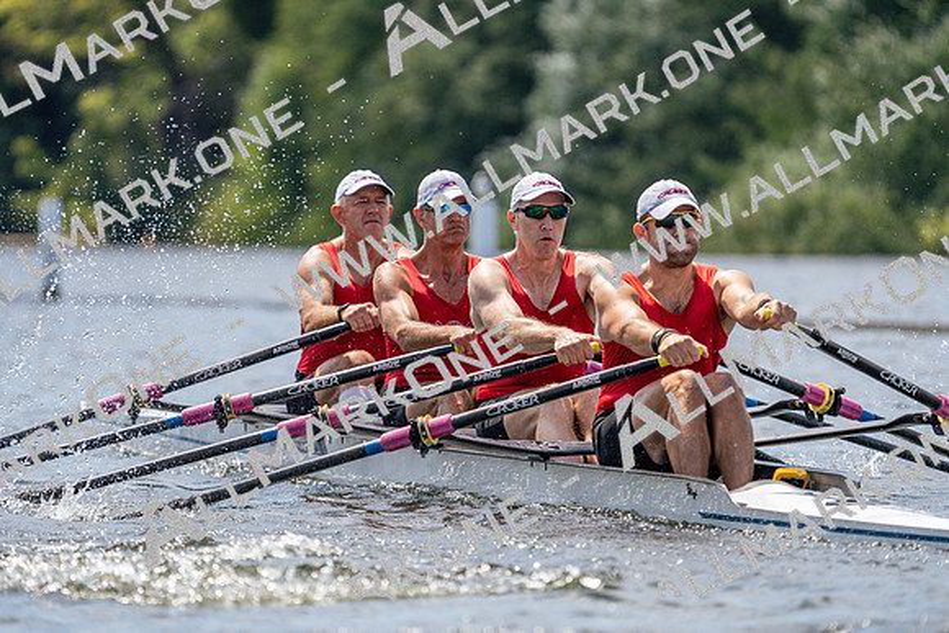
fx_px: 11126
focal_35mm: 422
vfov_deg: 3.3
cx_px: 474
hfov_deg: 4.9
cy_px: 316
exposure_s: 1/2000
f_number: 6.3
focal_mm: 422
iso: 400
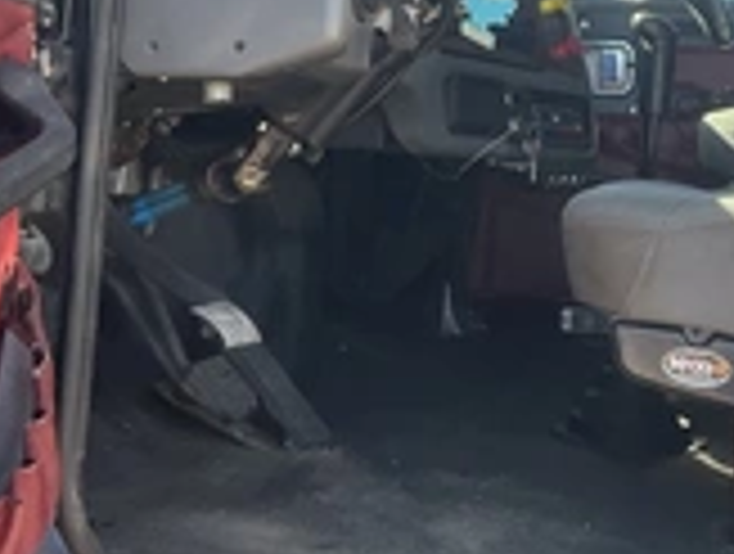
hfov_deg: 27.0
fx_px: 1509
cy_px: 81
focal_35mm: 71
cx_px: 531
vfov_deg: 20.5
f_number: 1.8
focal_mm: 3
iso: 32
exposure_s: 1/152
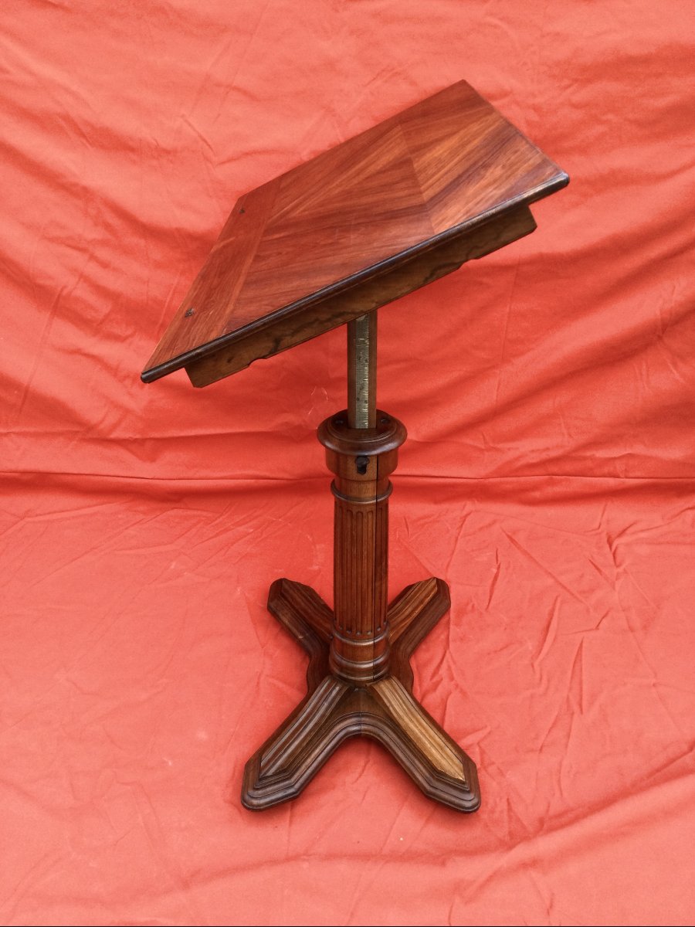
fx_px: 830
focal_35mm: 31
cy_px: 464
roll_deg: -0.5
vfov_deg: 58.4
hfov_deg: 45.4
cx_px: 348
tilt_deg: -29.9
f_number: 2.4
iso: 32
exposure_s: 1/33
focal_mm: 3.3
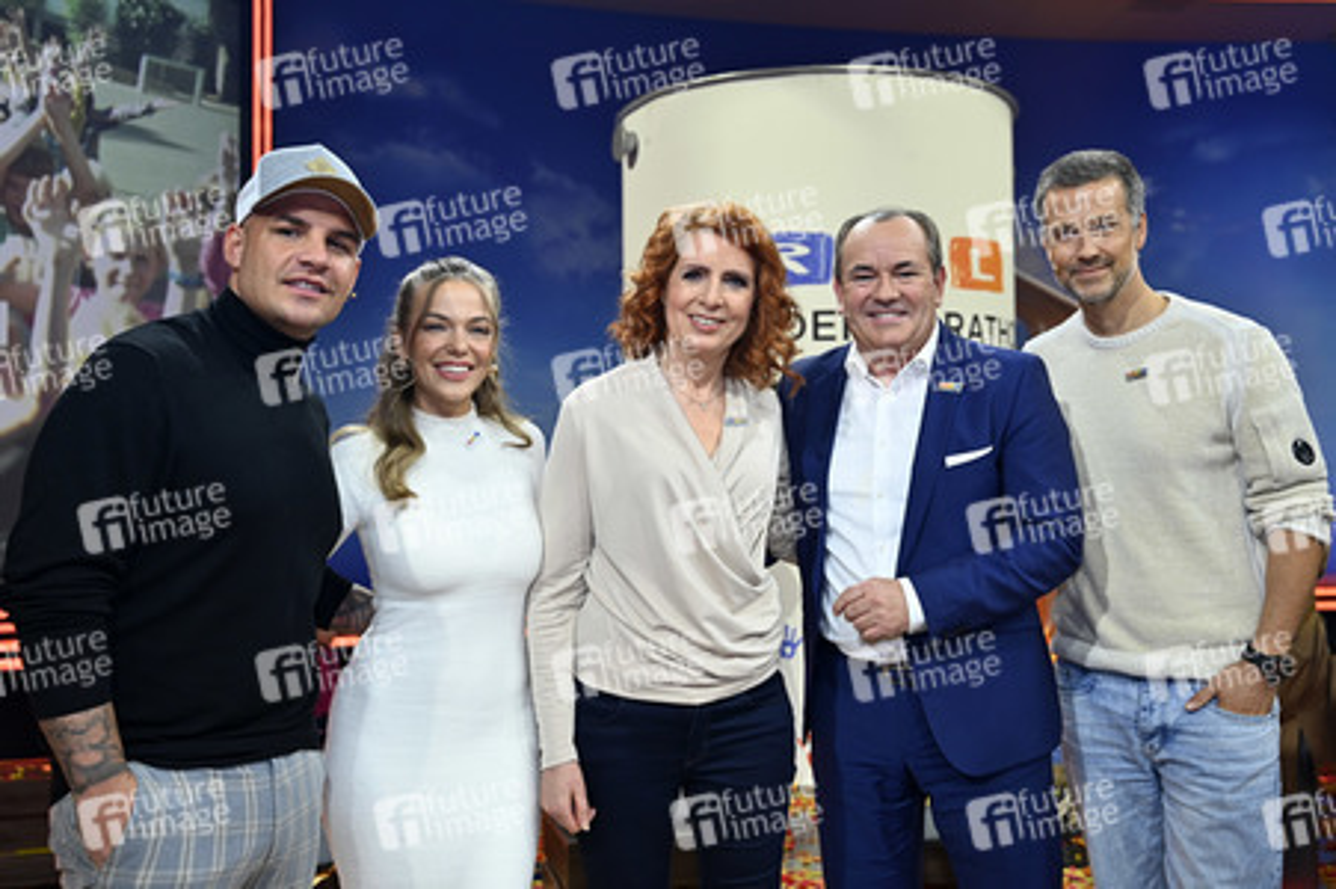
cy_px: 444
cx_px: 668
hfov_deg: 53.2
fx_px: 1335
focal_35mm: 36
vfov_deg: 36.8
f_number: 4
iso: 1000
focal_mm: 36
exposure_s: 1/200
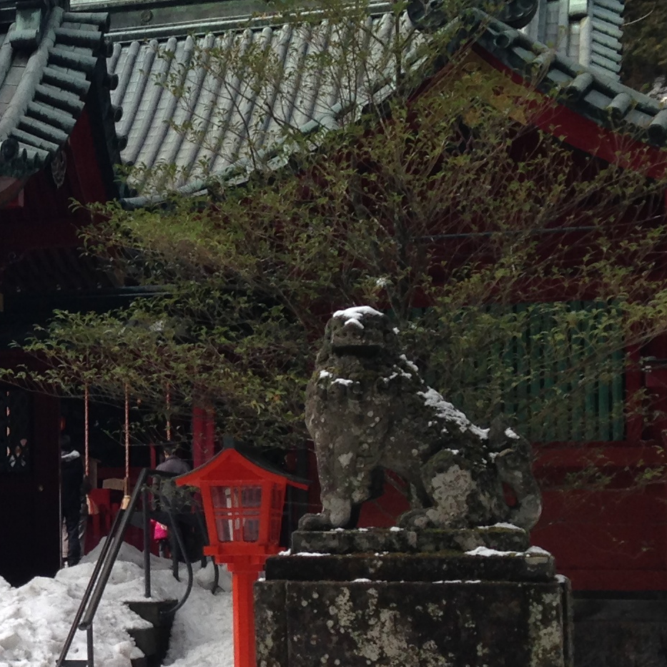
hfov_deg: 16.1
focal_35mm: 102
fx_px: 2224
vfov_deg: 17.0
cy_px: 463
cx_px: -204
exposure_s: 1/326
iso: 50
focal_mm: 4.12
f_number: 2.4
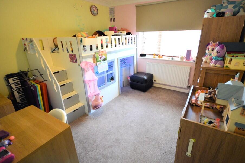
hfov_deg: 93.2
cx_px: 130
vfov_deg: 70.4
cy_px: 82
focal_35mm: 17
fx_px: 116
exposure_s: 1/60
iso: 640
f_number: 4
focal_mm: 10
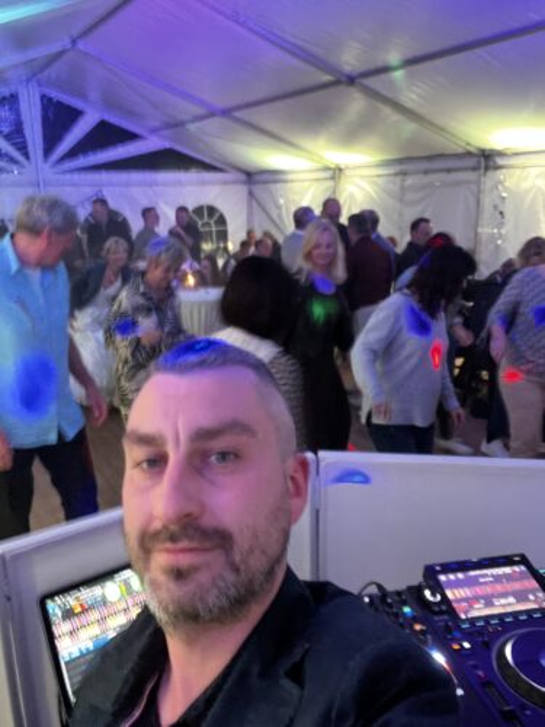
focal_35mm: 30
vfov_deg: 60.0
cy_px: 364
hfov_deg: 46.8
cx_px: 272
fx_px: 630
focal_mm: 2.71
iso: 640
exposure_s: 1/21
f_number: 2.2
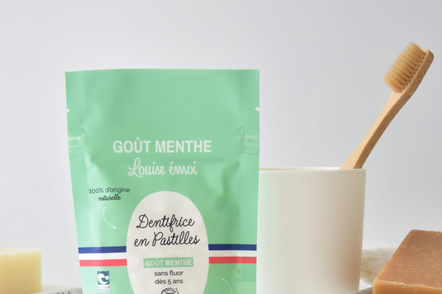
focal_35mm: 148
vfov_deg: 9.3
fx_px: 1817
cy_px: 230
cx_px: 171
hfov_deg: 13.9
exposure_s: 1/125
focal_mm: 58
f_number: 5.6
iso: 500
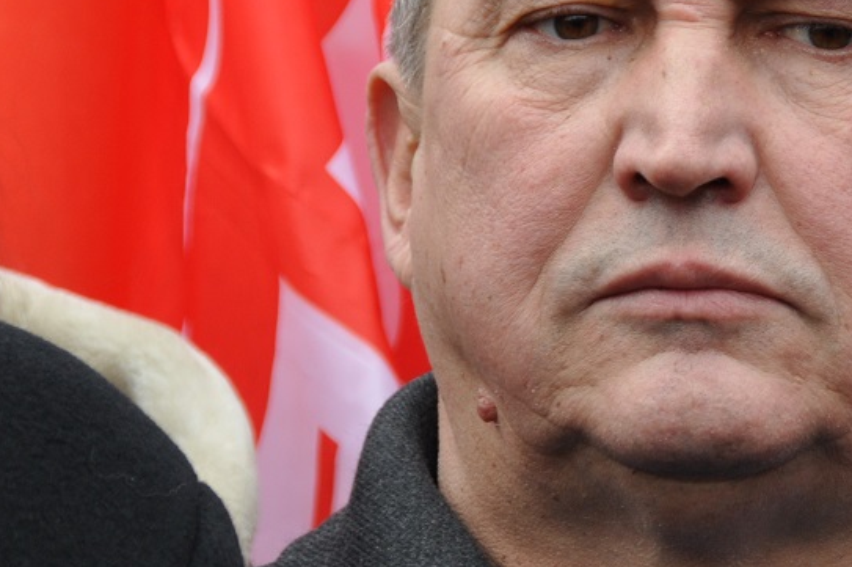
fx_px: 12962
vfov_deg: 2.5
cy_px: 198
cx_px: 533
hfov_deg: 3.8
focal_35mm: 548
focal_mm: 155
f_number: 5.6
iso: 450
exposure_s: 1/250
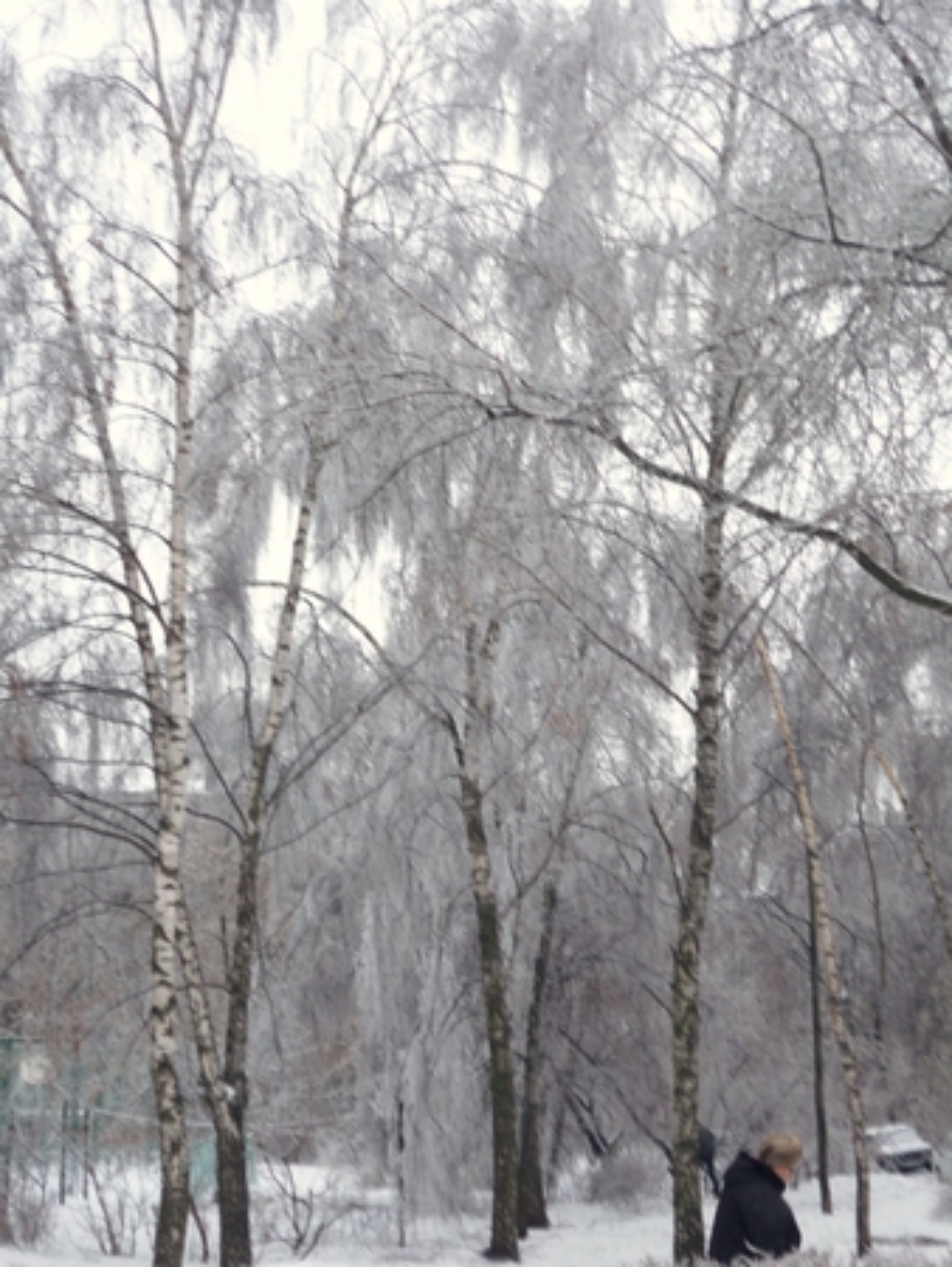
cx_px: 476
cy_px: 634
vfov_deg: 32.2
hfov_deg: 24.4
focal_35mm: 60
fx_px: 2198
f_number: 3.6
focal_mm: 9.9
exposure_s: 1/40
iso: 125
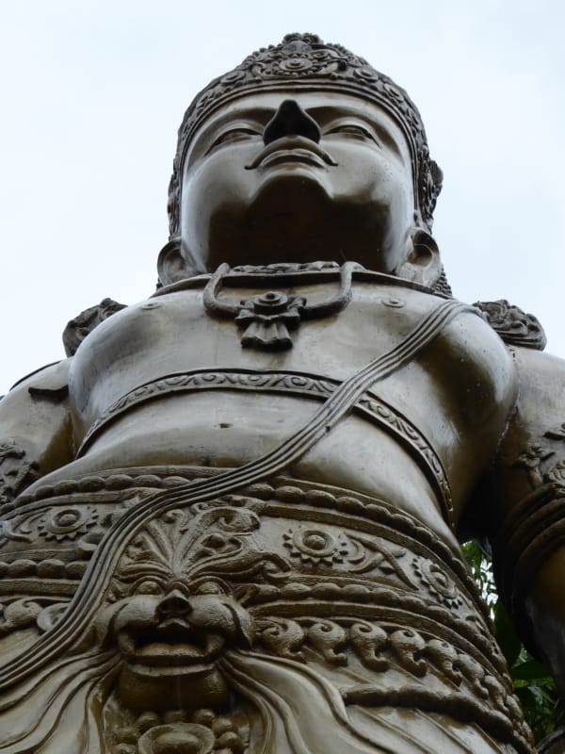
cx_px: 282
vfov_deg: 18.4
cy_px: 377
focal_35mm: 107
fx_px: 2329
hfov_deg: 13.8
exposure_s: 1/100
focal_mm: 17.5
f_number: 5
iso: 80
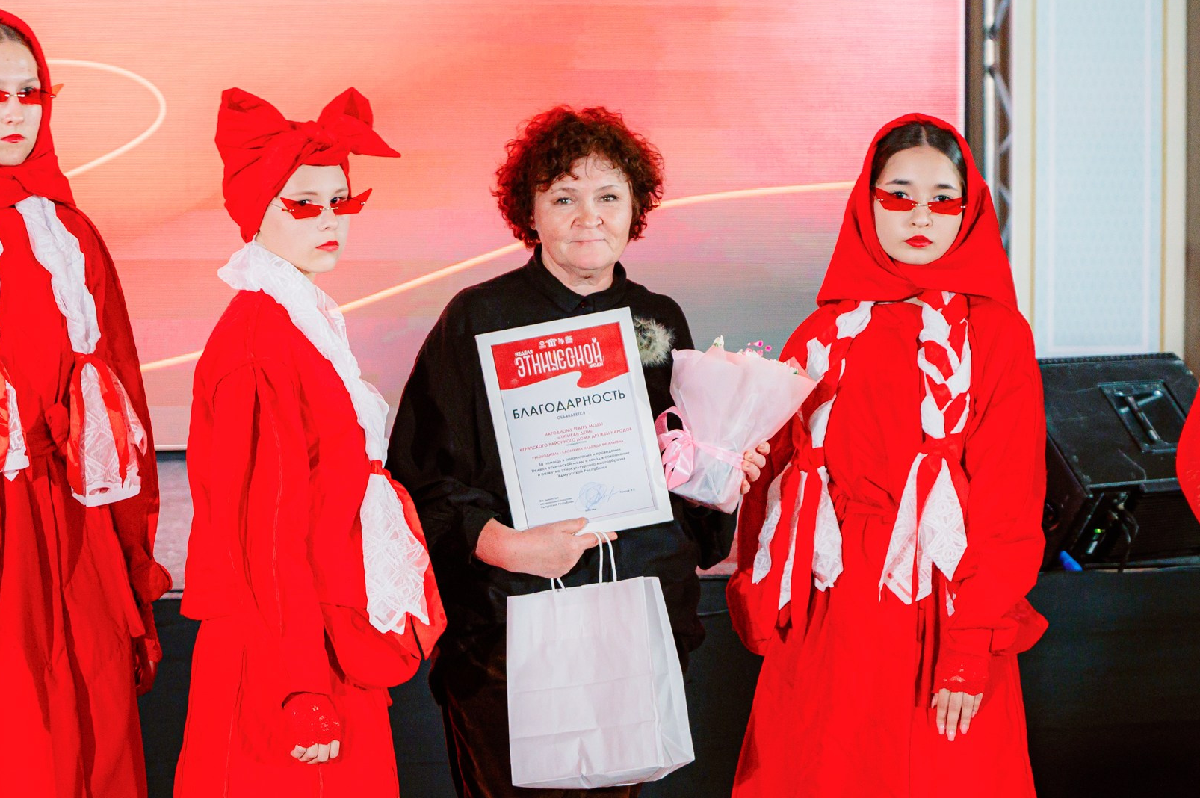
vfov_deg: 12.5
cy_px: 397
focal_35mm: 109
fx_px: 3630
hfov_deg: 18.7
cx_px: 353
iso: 3200
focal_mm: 70
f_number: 4
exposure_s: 1/160
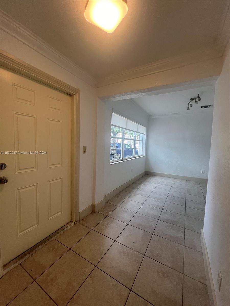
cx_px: 115
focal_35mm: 13
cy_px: 153
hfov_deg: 89.9
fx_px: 115
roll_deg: -0.8
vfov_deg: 106.2
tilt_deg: -4.3
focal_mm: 1.57
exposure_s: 1/120
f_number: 1.8
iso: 50
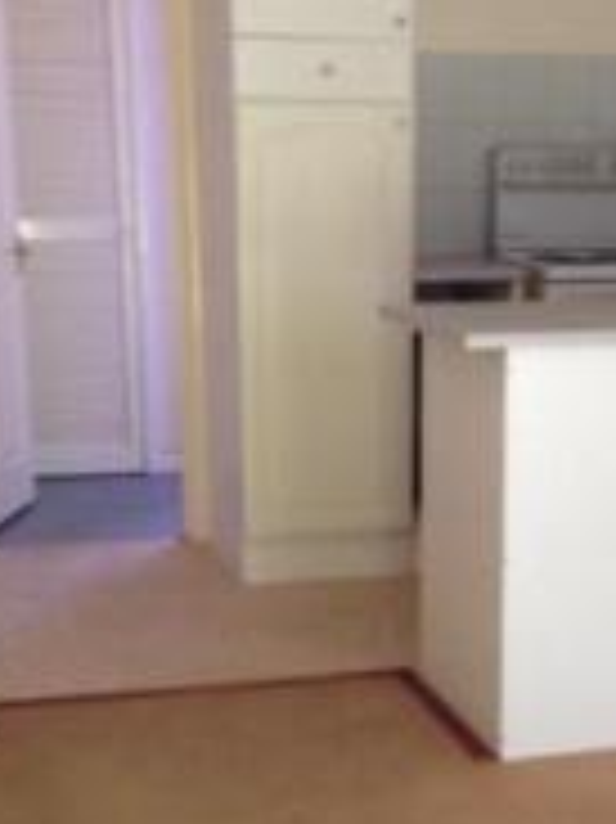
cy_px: 606
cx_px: 490
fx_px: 1877
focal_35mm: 79
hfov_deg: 18.5
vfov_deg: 24.5
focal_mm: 4.13
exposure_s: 1/20
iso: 125
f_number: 2.4
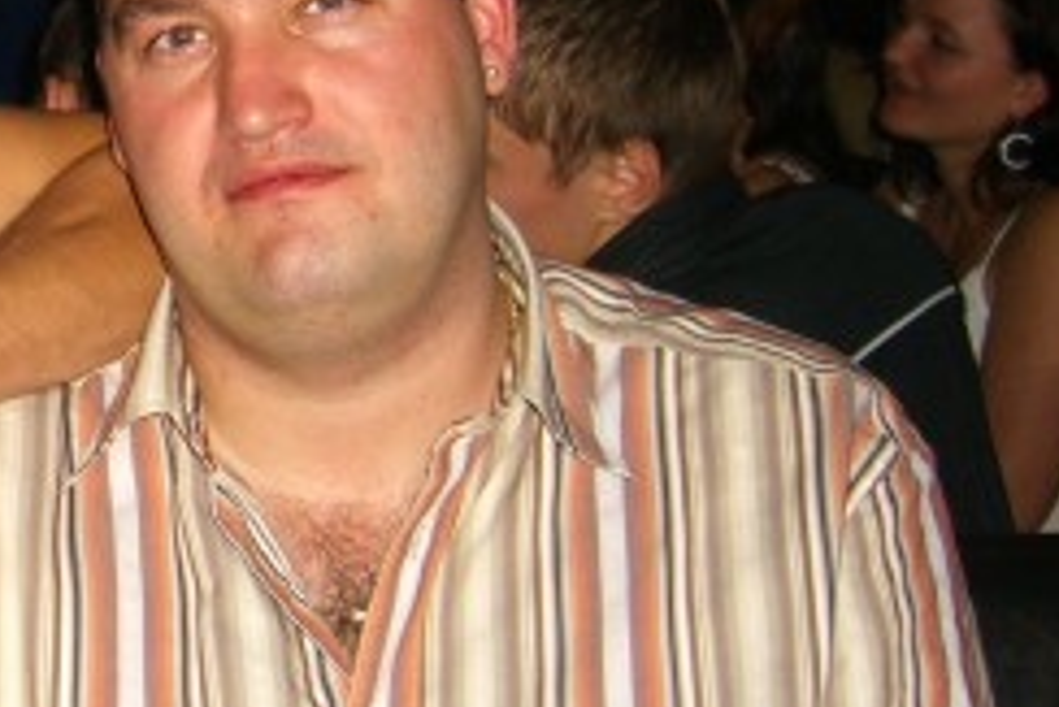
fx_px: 2855
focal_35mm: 97
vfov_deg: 14.1
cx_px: -156
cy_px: 226
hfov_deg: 19.9
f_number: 2.8
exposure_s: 1/60
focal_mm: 7.9
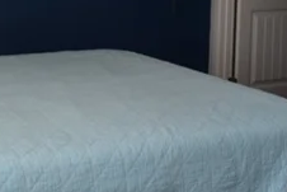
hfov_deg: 28.6
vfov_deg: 19.5
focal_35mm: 68
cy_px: 4
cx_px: 37
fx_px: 542
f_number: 5.6
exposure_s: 1/125
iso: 320
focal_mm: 10
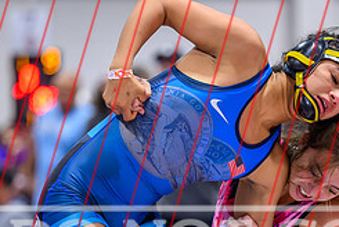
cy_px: 242
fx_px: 3752
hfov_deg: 5.2
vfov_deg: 3.5
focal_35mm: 398
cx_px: 227
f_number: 2.8
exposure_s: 1/800
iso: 4000
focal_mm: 150
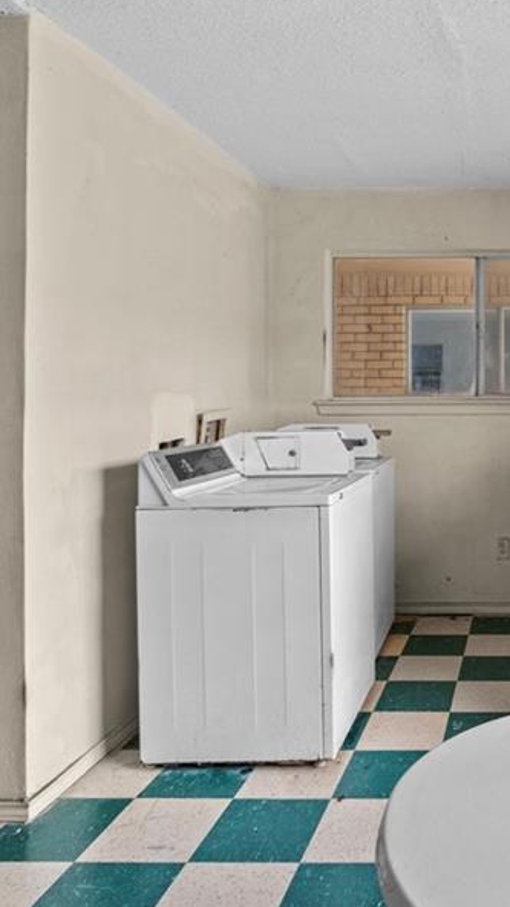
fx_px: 697
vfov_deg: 66.0
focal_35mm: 29
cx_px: 539
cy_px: 427
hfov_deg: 35.3
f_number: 9
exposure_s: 1/2.5
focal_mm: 16
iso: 200
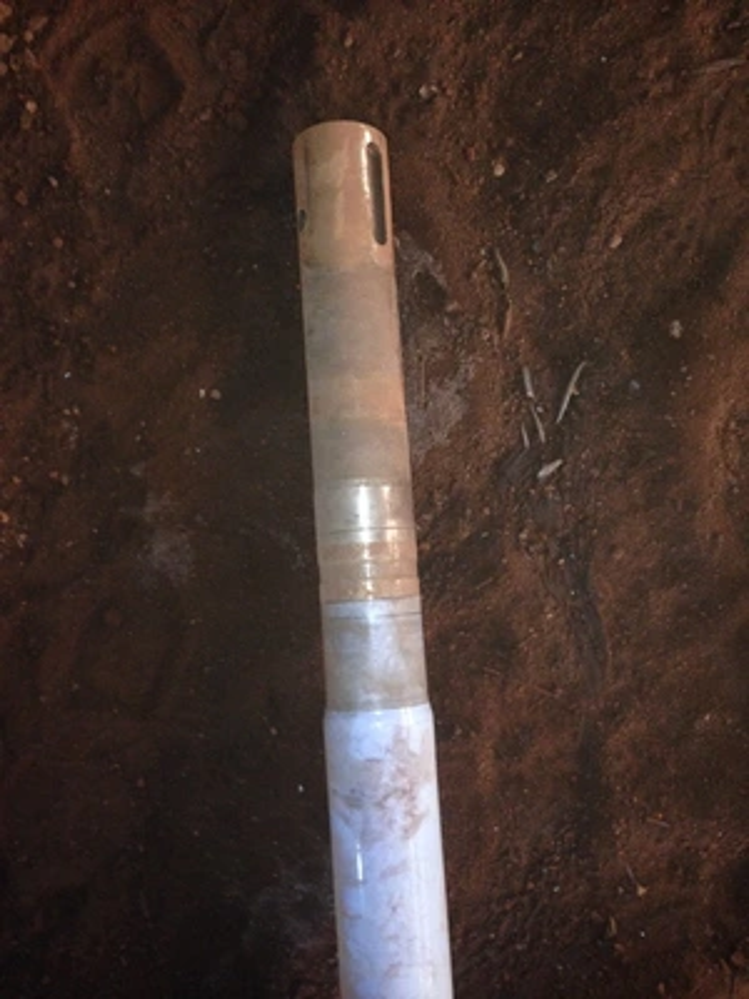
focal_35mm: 33
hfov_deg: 42.9
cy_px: 500
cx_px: 374
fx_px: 952
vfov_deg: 55.4
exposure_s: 1/16
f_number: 2.4
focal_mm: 4.12
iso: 250
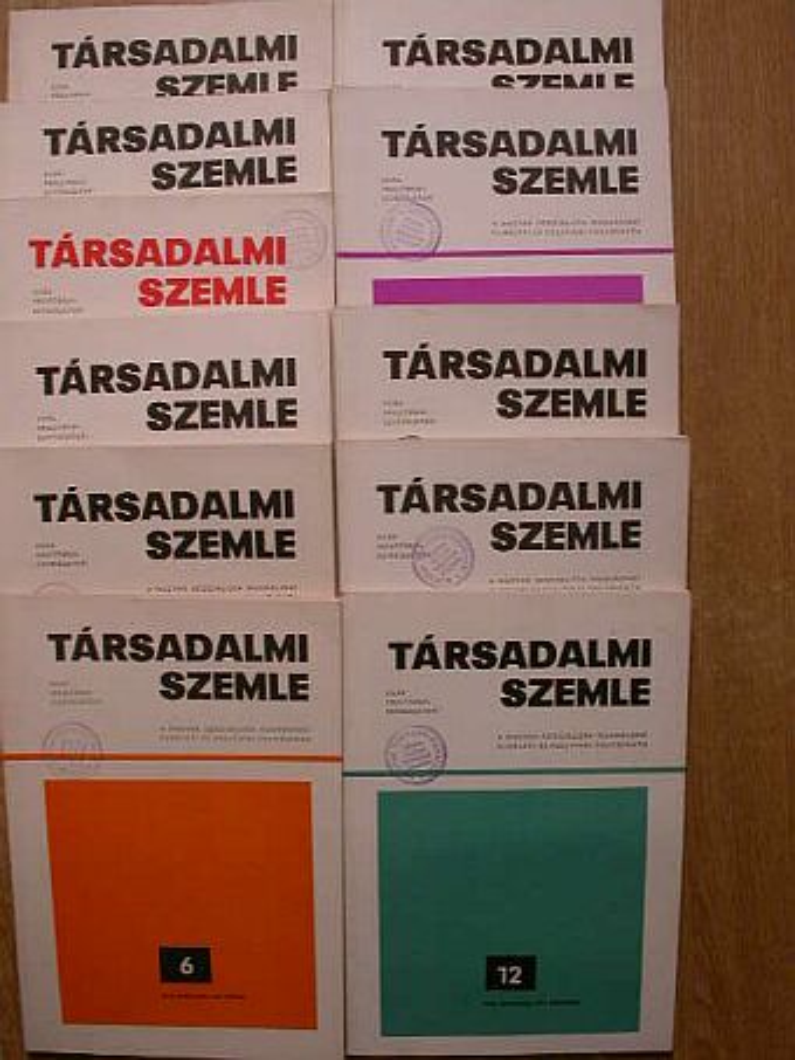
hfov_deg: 37.7
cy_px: 530
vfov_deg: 49.0
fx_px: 1163
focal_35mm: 38
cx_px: 398
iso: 100
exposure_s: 1/130
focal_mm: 7.85
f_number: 4.7
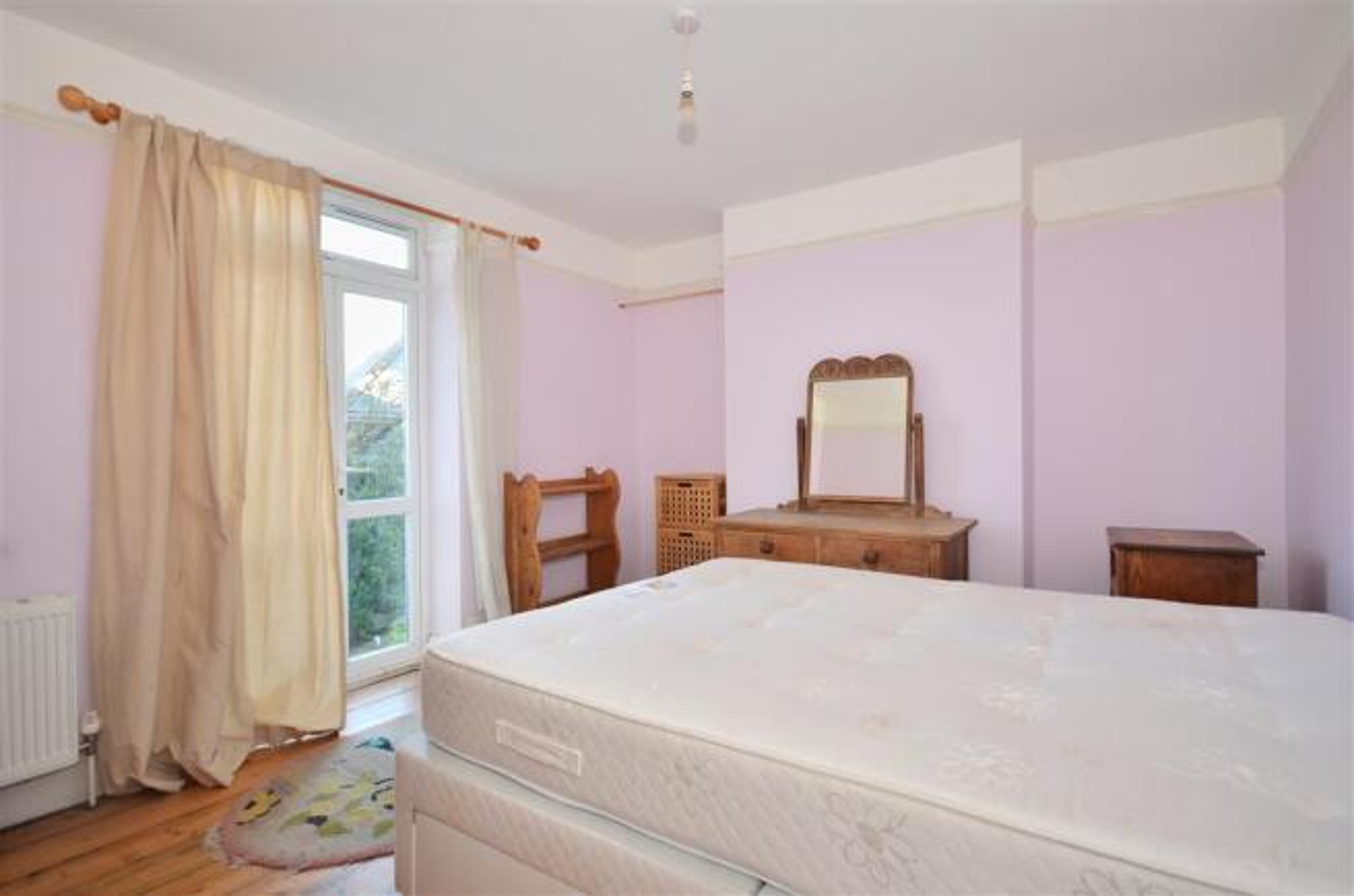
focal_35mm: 18
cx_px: 677
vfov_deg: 67.1
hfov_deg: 90.1
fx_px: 675
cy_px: 448
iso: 500
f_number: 6.3
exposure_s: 1/15
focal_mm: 12
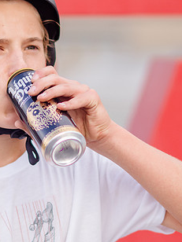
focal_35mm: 311
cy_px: 102
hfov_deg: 4.8
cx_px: 39
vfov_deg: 6.4
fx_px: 2180
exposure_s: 1/2000
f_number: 2
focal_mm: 105
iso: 400
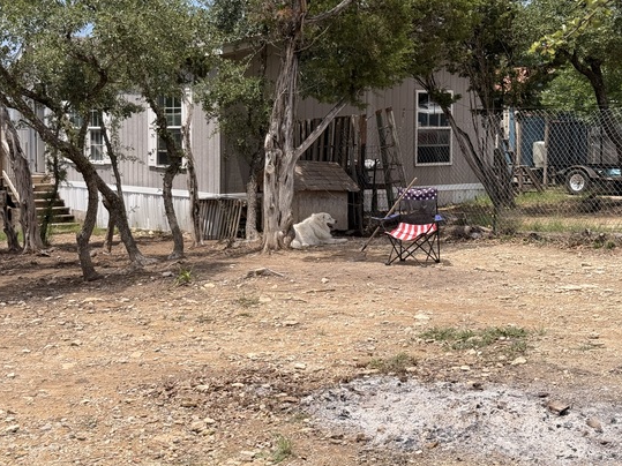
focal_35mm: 57
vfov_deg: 25.6
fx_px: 1024
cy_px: 203
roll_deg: +0.1
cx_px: 264
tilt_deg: -2.4
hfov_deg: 33.7
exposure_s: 1/4587
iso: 64
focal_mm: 6.76
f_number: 1.78
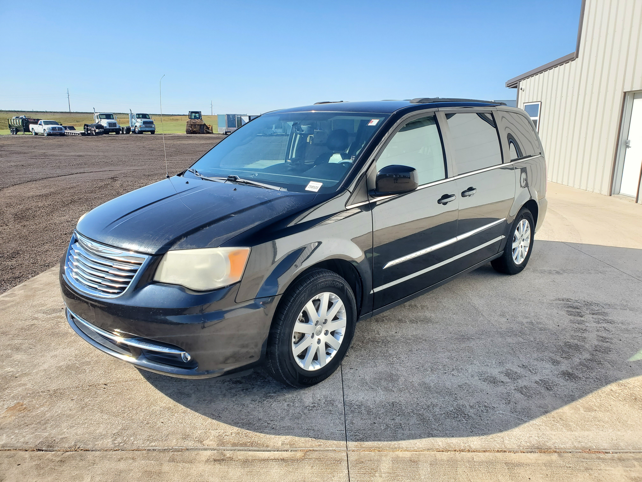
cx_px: 321
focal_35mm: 26
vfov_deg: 53.1
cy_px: 241
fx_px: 482
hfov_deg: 67.3
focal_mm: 4.3
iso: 50
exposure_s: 1/796
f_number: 2.4
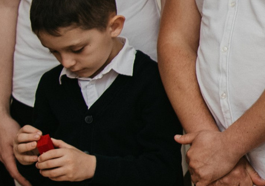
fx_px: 1414
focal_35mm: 189
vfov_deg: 7.5
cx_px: 596
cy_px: 74
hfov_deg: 9.7
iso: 200
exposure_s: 1/160
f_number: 4
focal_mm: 30
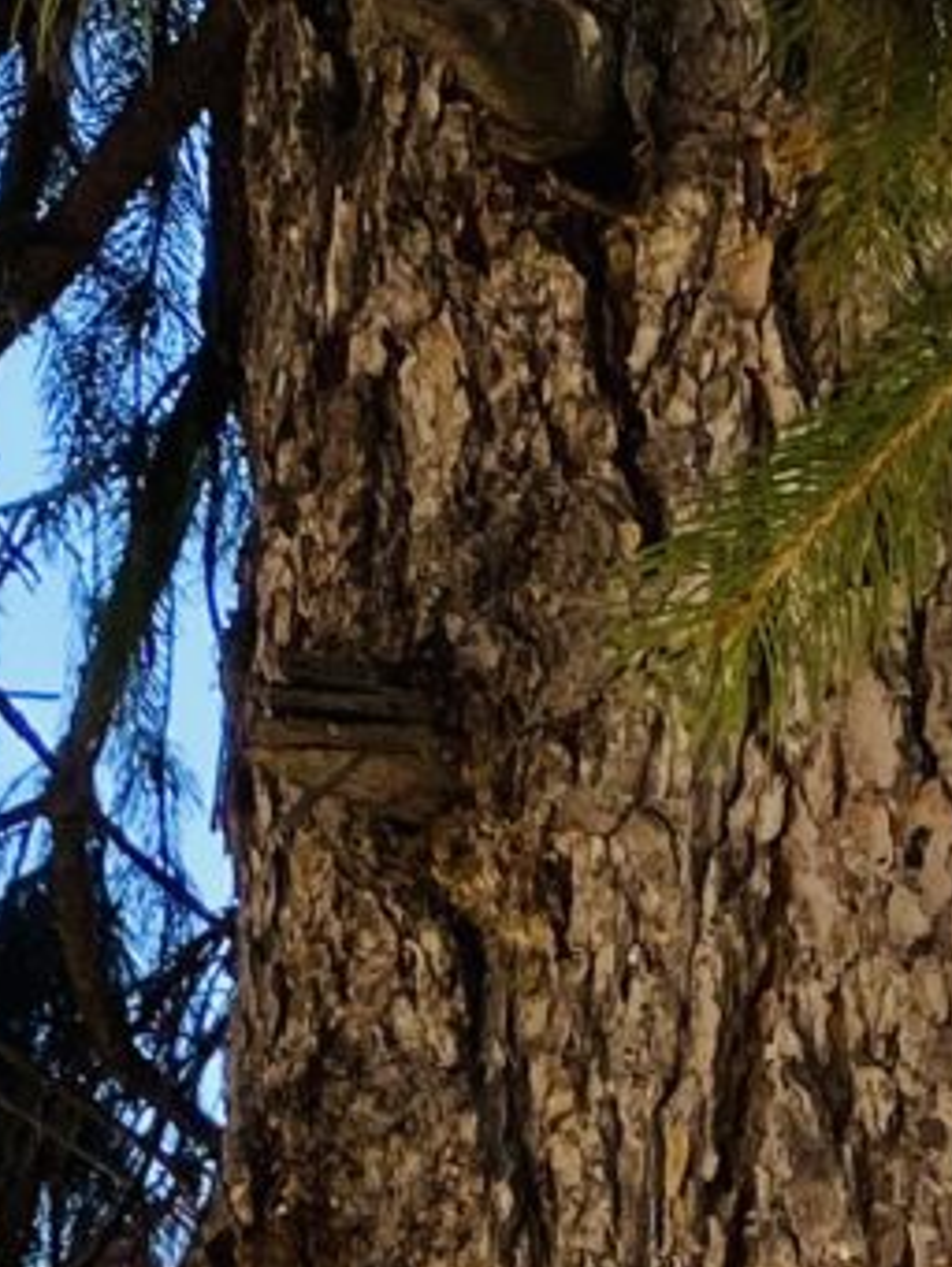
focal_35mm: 156
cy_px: 2668
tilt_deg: +0.8
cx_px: 714
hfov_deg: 9.5
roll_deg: -0.4
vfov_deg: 11.3
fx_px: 5717
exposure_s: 1/401
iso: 32
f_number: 1.8
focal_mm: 4.25
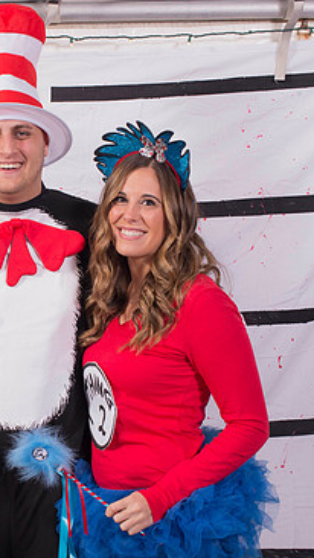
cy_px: 293
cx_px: 8
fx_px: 1228
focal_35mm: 83
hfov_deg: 14.4
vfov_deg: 25.6
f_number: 9
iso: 640
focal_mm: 50
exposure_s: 1/100
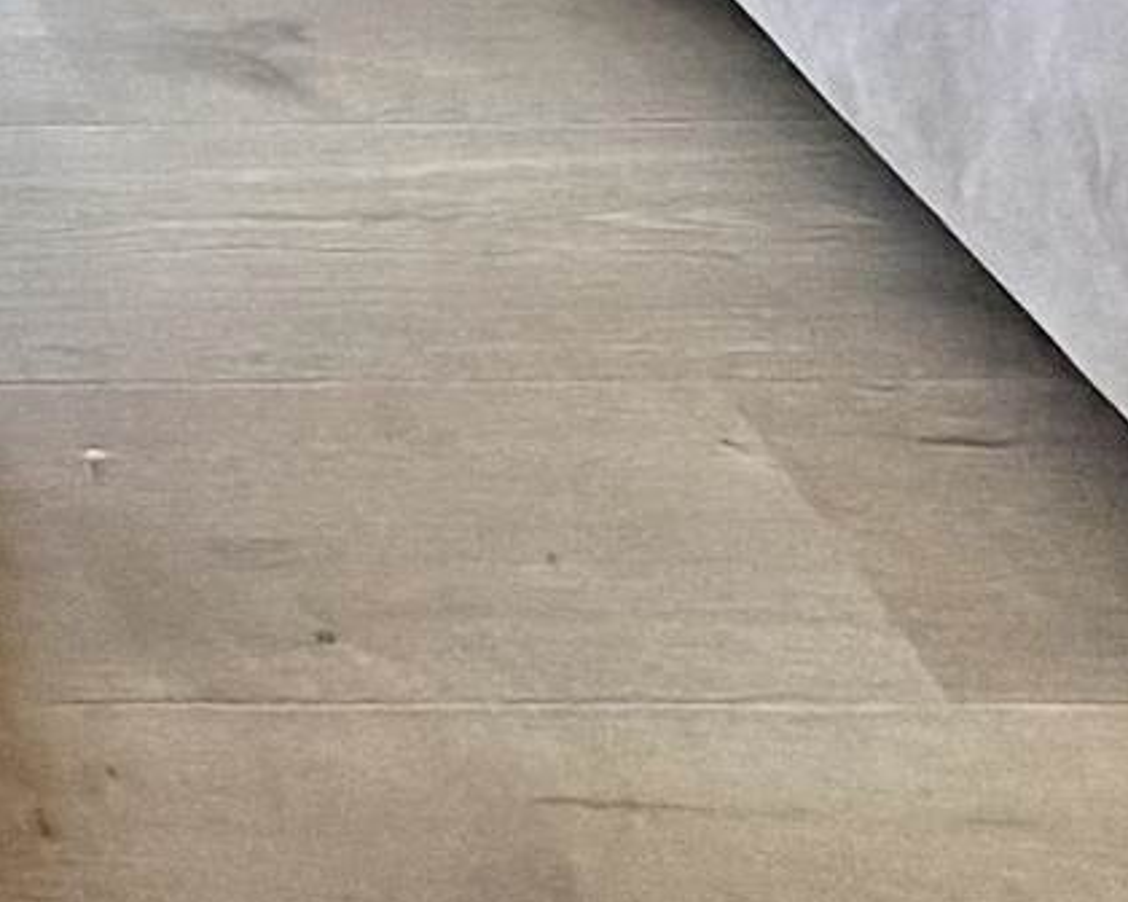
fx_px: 3338
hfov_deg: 14.6
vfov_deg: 11.1
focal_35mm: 100
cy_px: -1662
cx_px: -1335
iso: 125
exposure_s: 1/120
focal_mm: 2.22
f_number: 2.2
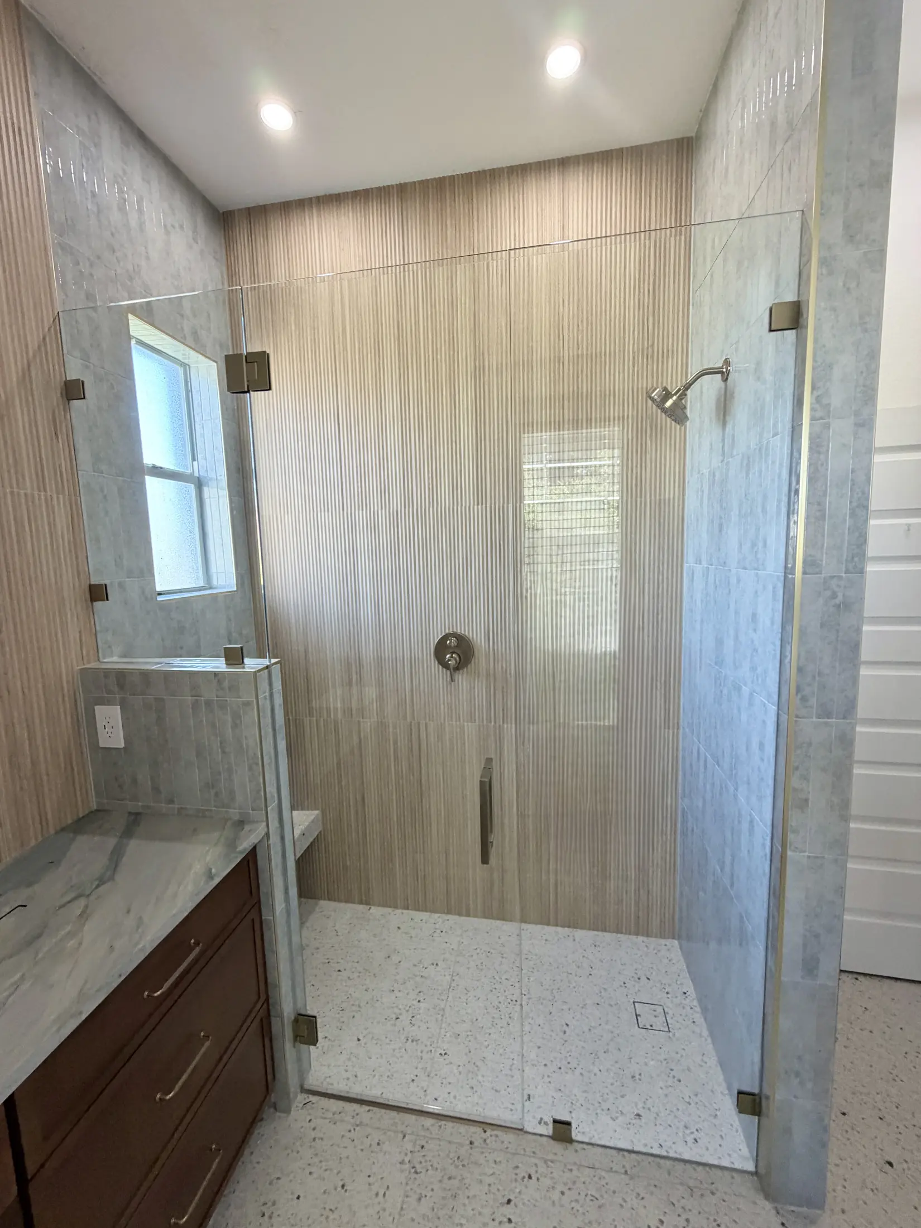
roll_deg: +1.4
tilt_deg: -8.1
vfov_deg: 102.1
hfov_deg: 85.7
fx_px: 497
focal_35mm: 14
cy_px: 614
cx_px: 460
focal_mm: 2.22
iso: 250
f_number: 2.2
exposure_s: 1/120
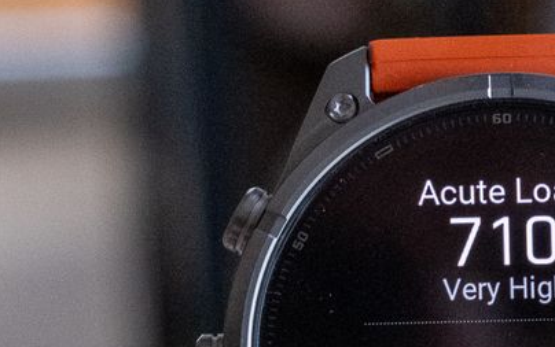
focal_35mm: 242
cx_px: 501
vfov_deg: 5.4
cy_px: 326
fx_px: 3662
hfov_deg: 8.6
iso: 8000
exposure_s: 1/150
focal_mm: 50
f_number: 7.1
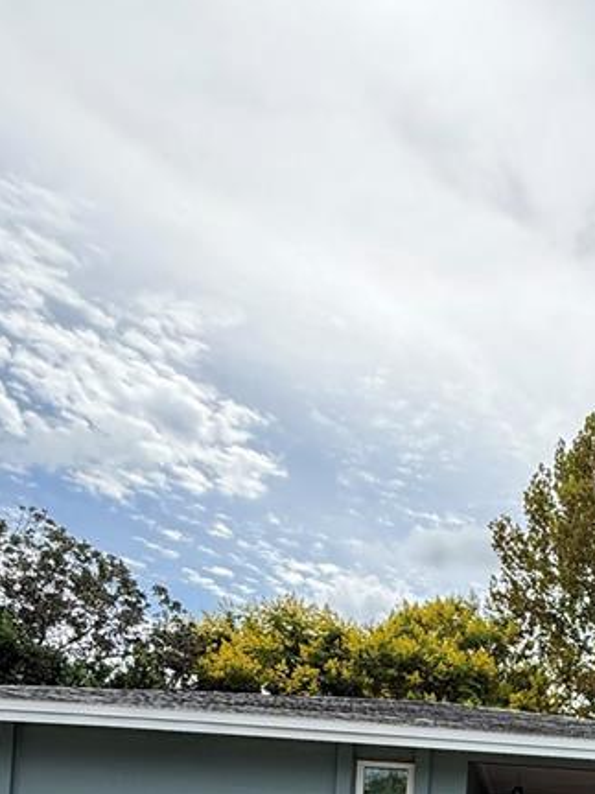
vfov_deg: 39.6
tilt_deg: +3.9
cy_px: 860
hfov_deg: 32.5
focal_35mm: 39
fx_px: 894
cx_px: 648
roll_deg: -2.0
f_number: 2.2
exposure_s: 1/664
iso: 64
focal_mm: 2.22
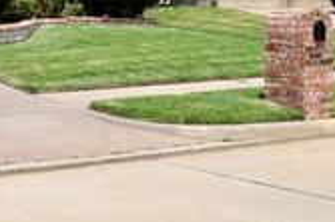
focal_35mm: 81
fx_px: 753
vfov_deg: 16.4
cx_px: -126
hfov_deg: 22.0
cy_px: -7
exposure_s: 1/500
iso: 200
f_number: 11
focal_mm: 18
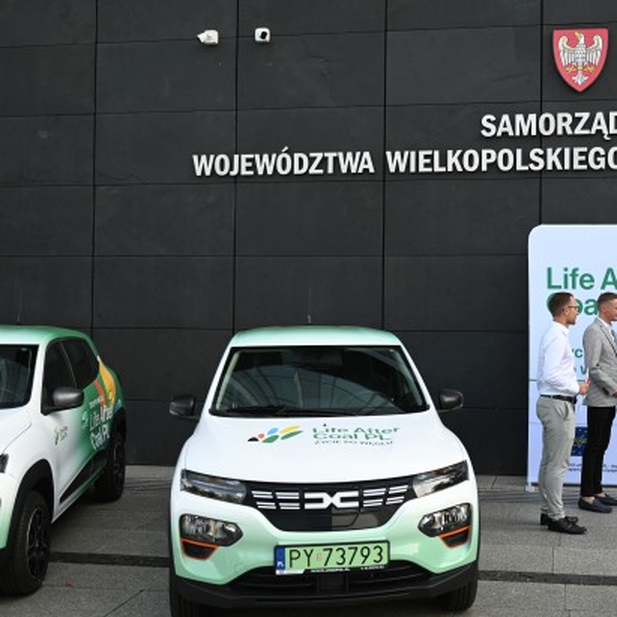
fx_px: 907
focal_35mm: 45
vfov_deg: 37.6
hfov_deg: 37.0
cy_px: 315
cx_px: 428
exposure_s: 1/320
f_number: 2.8
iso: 100
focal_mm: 34
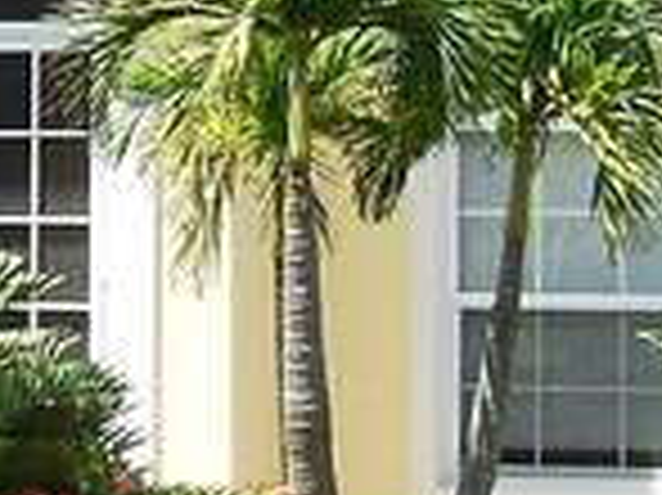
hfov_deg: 8.2
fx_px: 4529
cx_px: -374
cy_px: -241
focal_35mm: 237
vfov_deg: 6.2
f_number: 3.9
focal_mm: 6
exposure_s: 1/400
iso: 125
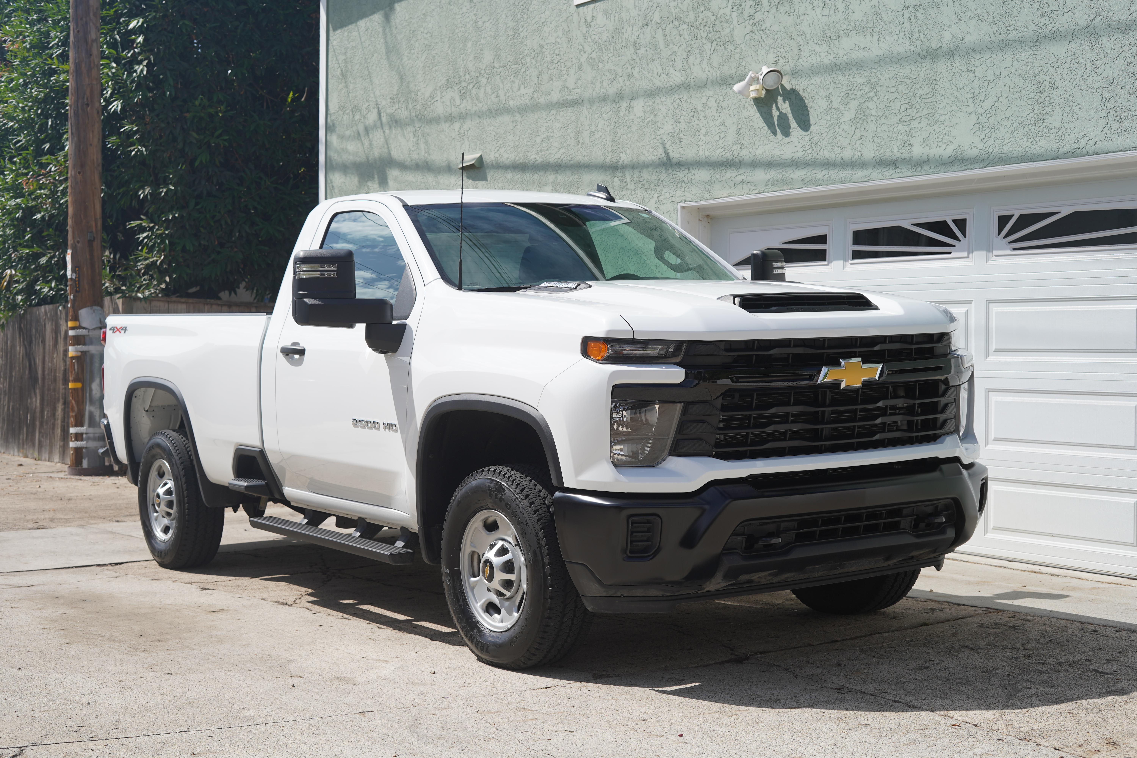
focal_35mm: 50
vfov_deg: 27.0
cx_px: 568
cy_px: 379
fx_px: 1579
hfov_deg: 39.6
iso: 100
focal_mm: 50
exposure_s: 1/400
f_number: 6.3
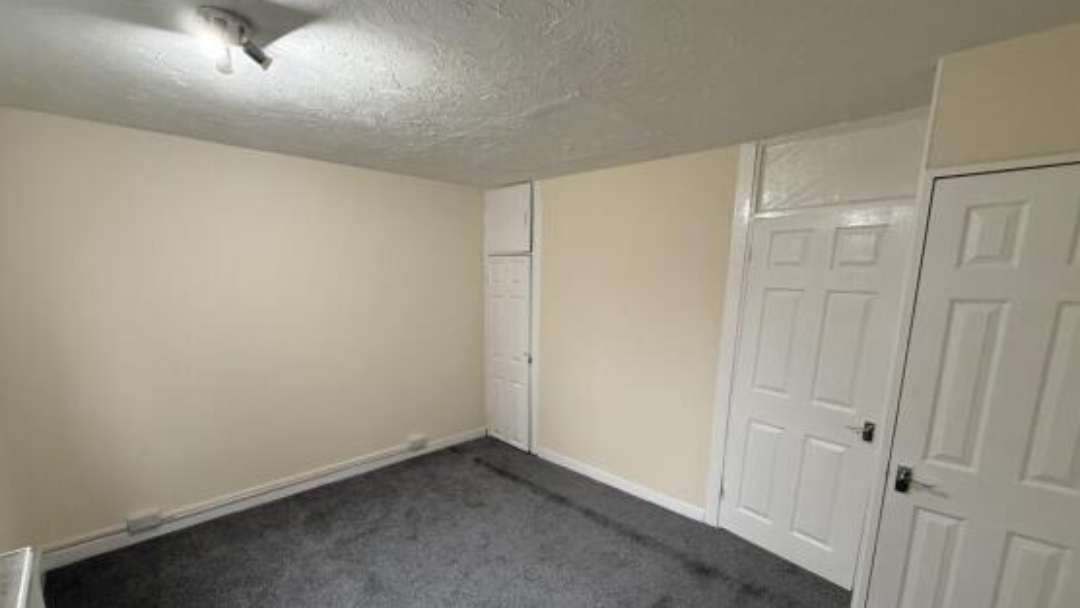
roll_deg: -0.7
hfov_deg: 99.4
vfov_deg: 66.4
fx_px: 458
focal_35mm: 16
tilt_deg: -11.2
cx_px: 531
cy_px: 368
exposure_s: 1/77
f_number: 2.2
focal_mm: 2.22
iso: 400
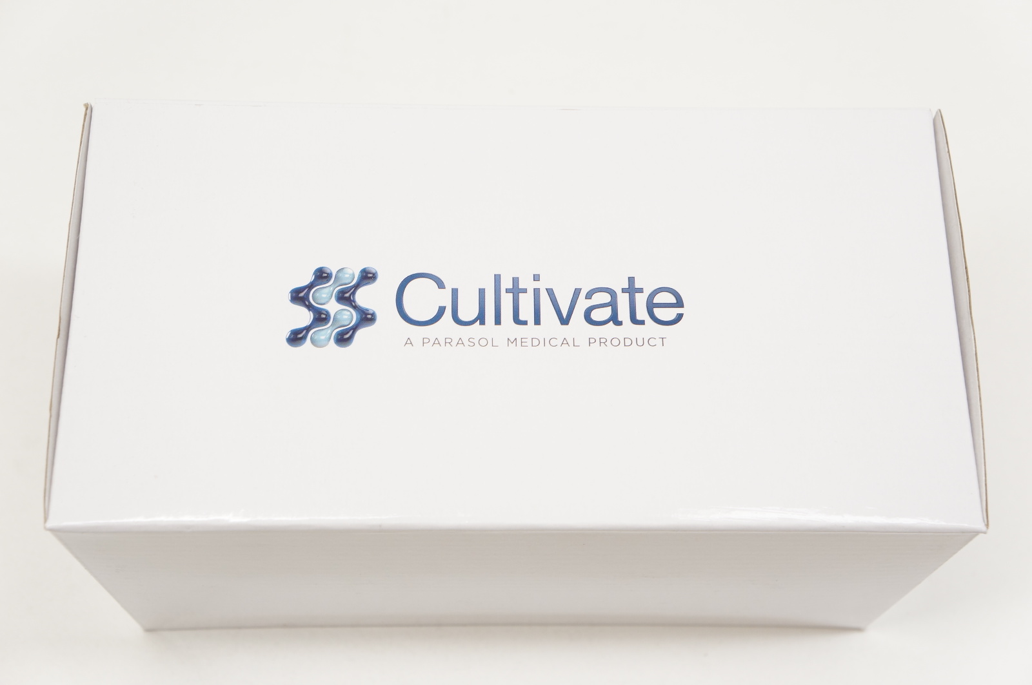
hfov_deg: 38.9
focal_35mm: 51
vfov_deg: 26.4
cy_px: 342
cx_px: 516
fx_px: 1460
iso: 400
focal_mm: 34
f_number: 6.3
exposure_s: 1/60
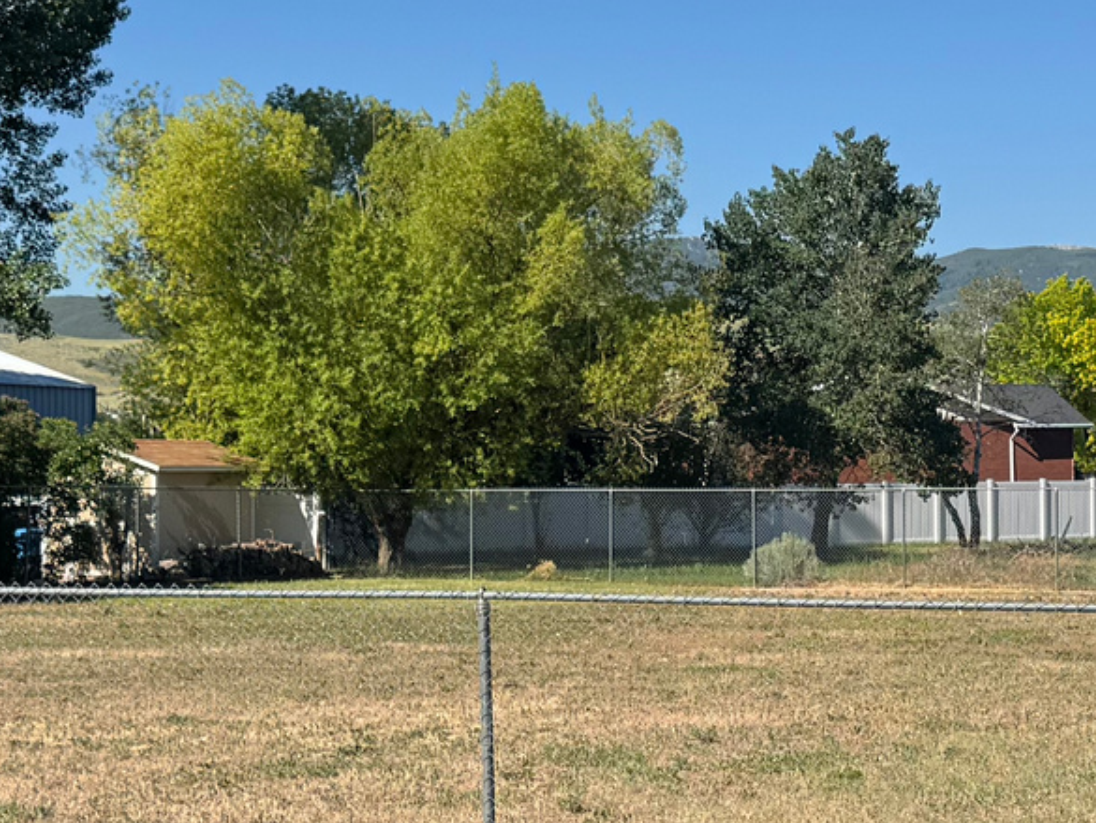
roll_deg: +0.0
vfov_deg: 17.6
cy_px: 405
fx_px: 2660
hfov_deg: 23.0
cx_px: 845
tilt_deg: +0.5
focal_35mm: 84
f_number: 1.78
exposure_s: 1/4950
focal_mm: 6.76
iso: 80
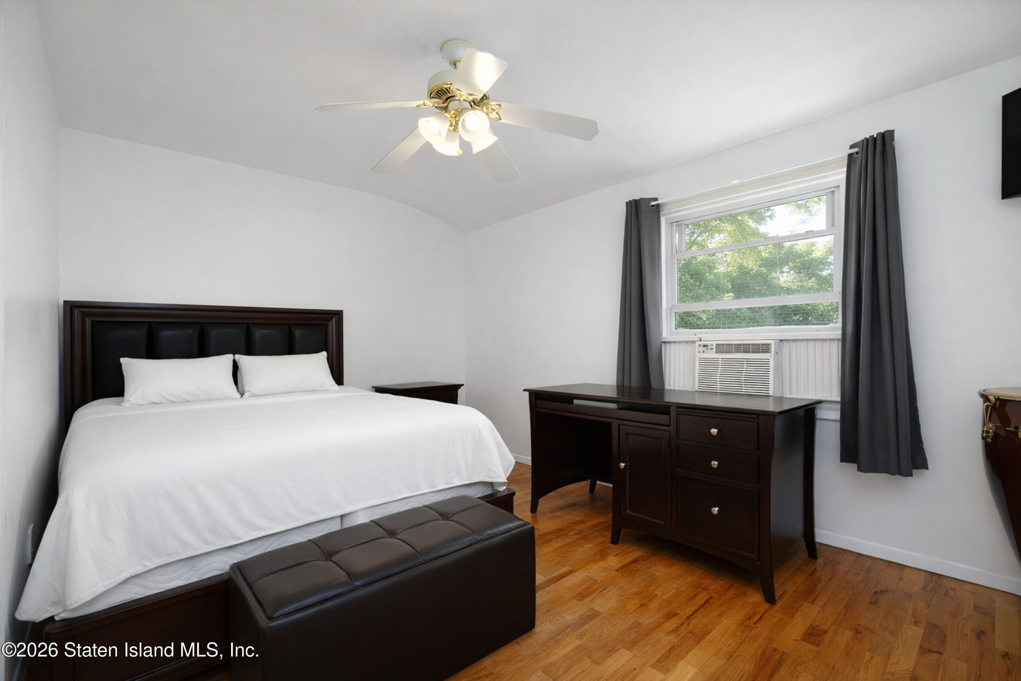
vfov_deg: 73.8
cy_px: 340
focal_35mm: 16
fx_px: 454
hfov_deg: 96.7
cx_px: 510
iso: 64
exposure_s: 1/40
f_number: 4.5
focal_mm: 16
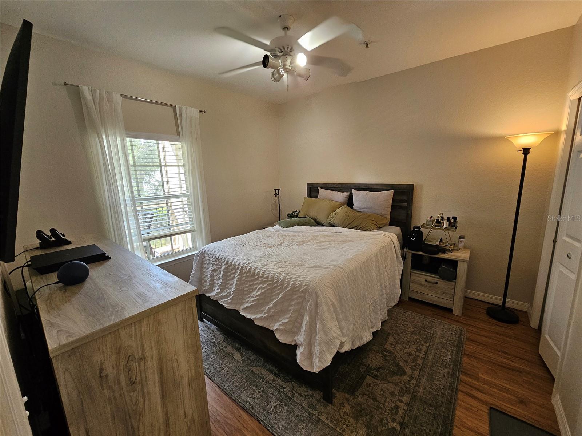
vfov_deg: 89.9
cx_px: 291
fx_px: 219
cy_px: 218
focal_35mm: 13
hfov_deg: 106.2
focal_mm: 2.2
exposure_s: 1/60
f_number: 2.2
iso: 250
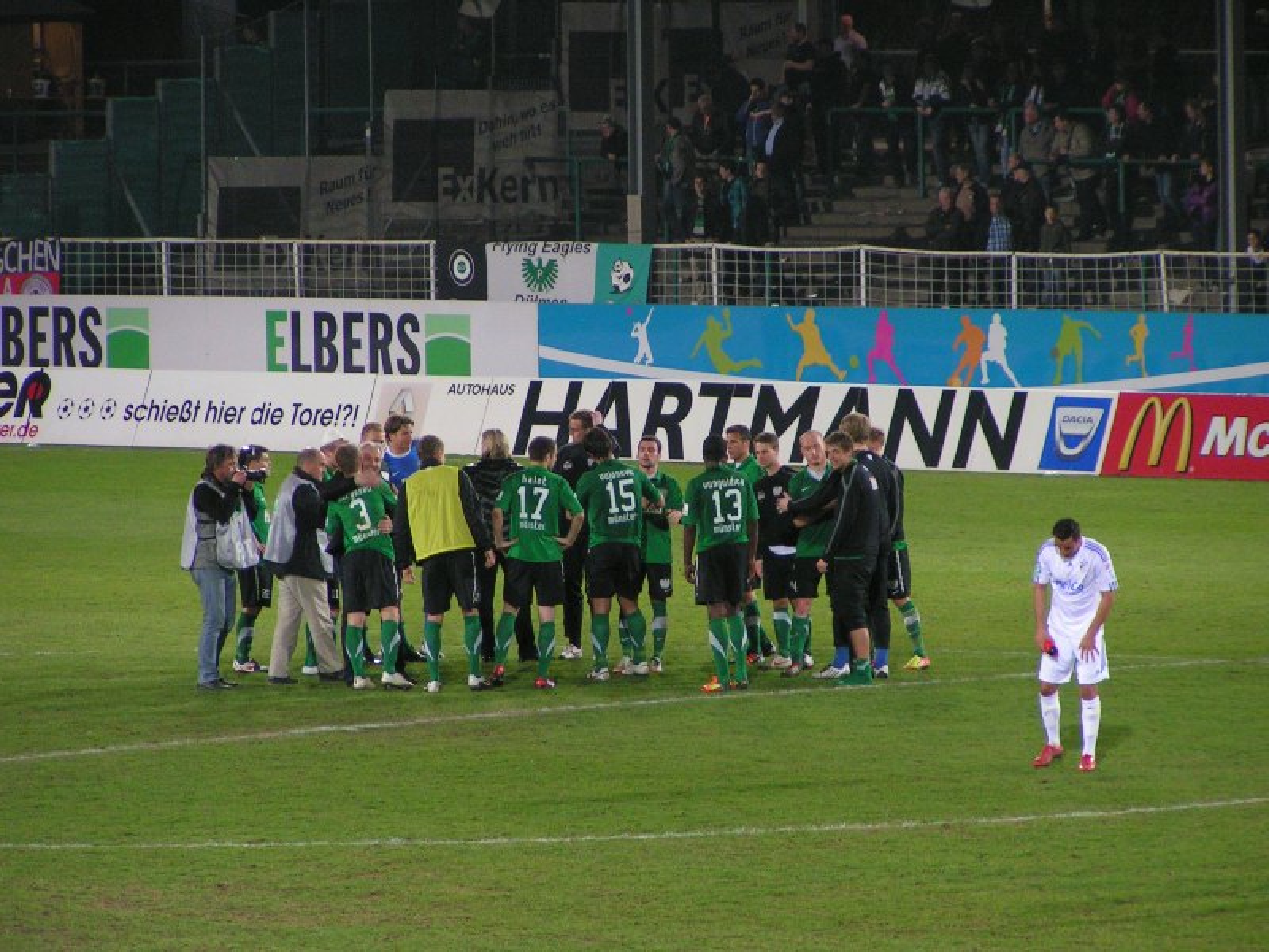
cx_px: 634
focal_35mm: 283
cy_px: 476
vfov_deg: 5.3
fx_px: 10375
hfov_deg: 7.0
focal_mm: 43.3
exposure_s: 1/60
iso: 200
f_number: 3.5
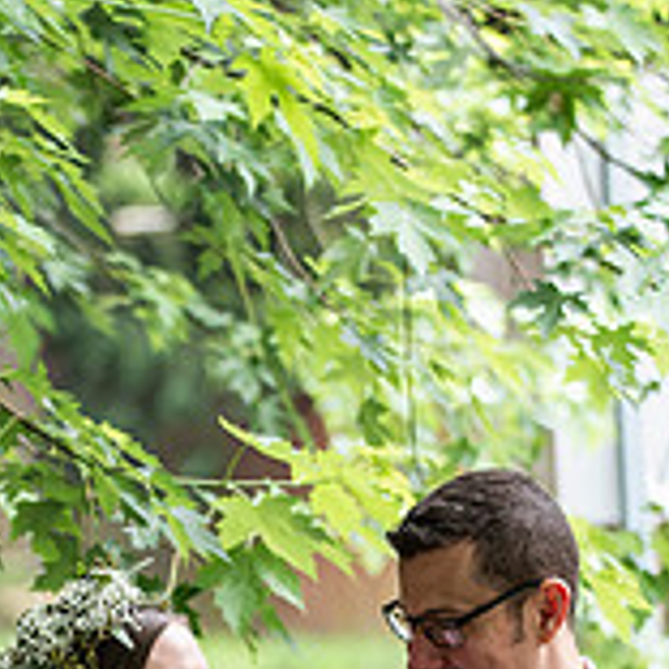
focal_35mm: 300
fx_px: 6560
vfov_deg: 5.8
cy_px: 787
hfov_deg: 5.8
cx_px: 197
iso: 640
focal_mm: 95
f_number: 2.8
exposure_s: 1/500
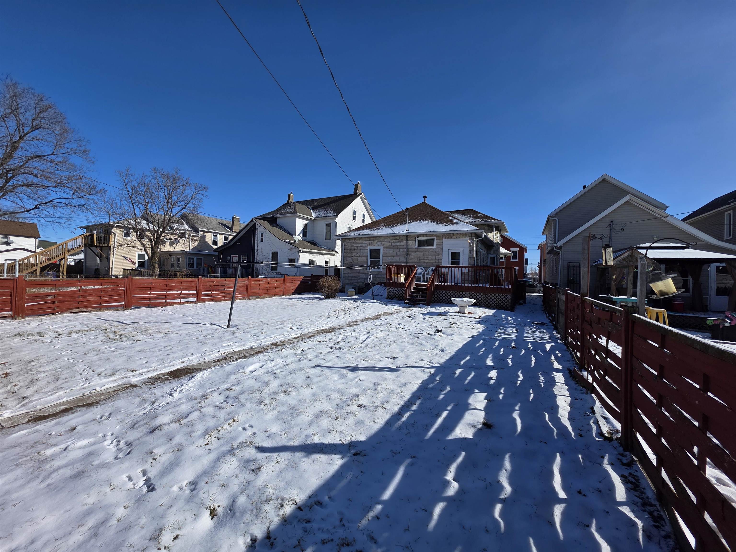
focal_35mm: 13
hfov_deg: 106.2
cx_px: 368
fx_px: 276
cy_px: 276
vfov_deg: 89.9
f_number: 1.9
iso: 40
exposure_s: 1/3873
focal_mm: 2.2
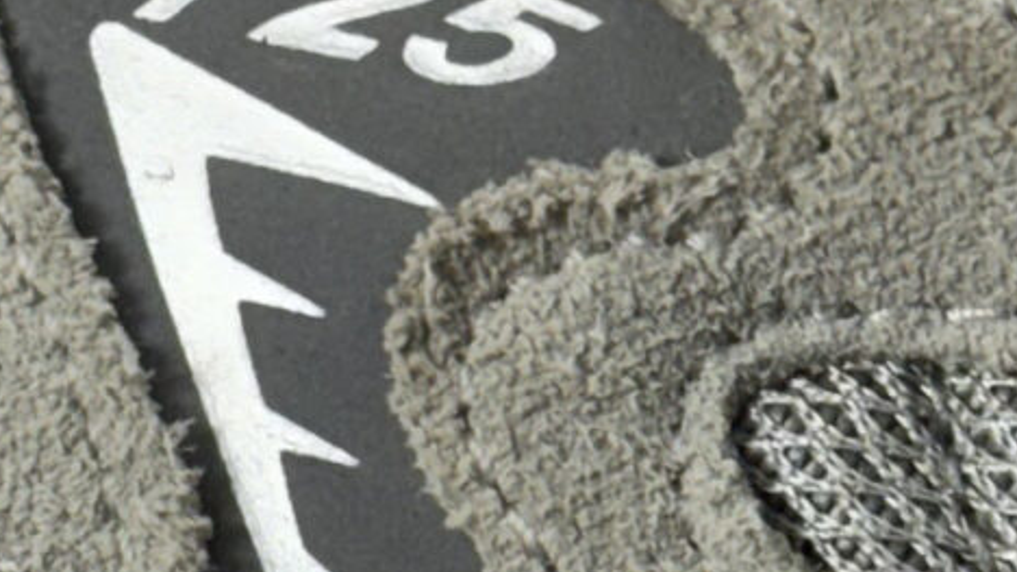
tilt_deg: -57.4
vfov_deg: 4.2
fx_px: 7711
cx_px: 402
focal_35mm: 286
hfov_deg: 7.5
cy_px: 291
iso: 64
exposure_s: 1/60
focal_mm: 6.76
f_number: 1.78
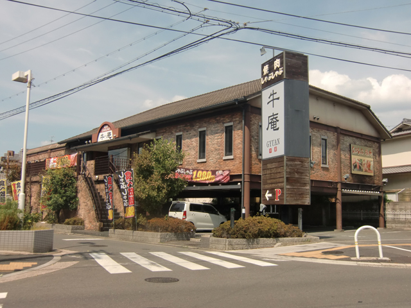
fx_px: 404
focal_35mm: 34
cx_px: 206
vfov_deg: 41.8
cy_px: 154
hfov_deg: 54.0
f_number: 3.6
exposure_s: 1/1000
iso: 64
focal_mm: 6.1
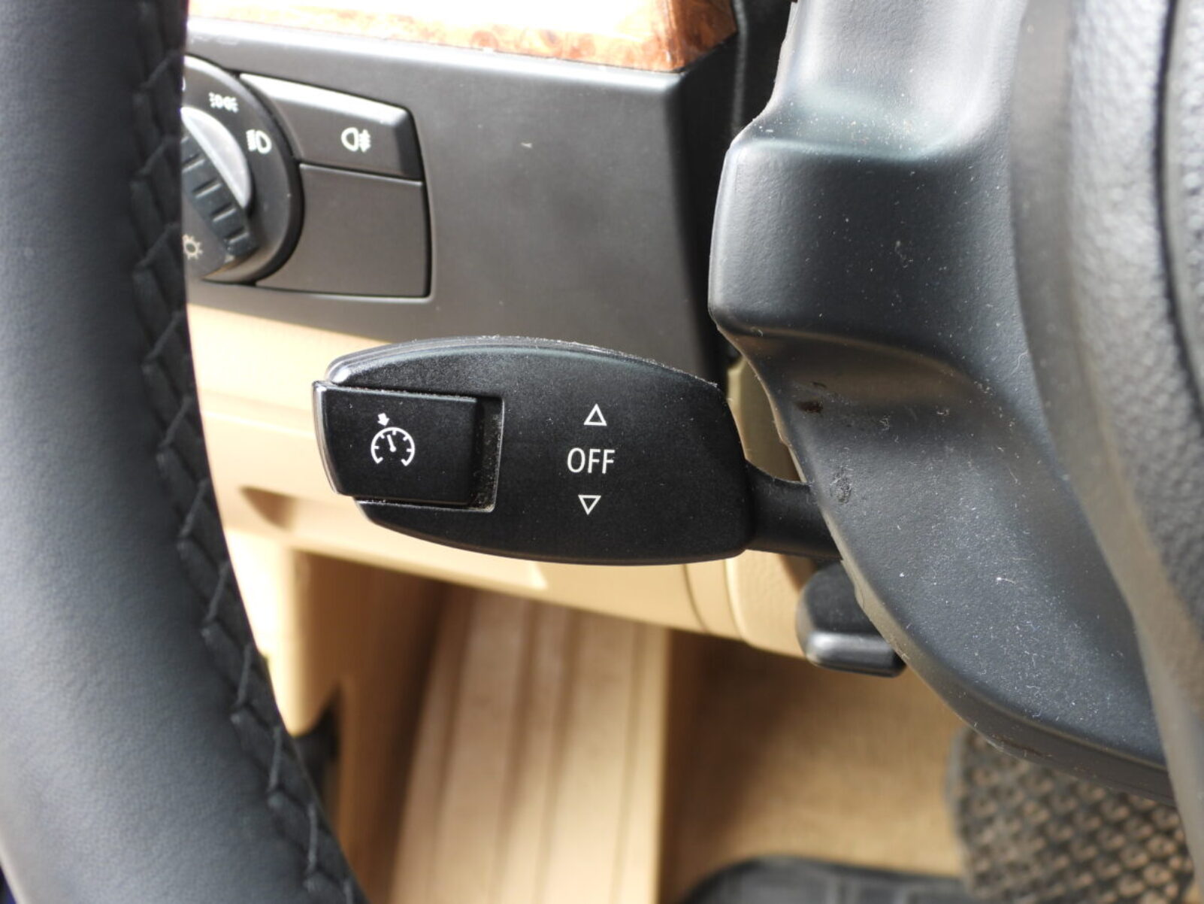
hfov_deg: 32.2
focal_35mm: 60
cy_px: 452
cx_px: 602
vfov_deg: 24.4
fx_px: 2087
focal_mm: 10.7
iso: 100
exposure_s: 1/60
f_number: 3.5
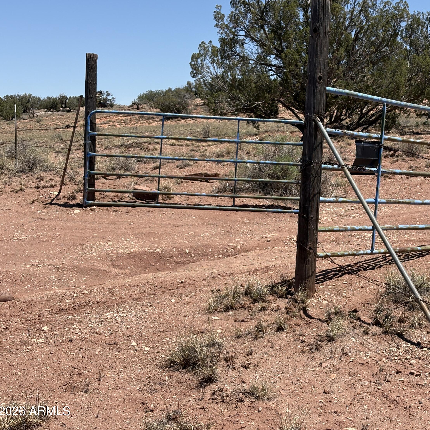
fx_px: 871
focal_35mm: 62
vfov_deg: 27.7
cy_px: 213
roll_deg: +0.3
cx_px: 287
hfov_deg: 27.5
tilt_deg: -5.3
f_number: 1.6
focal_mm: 5.96
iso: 40
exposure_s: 1/4329
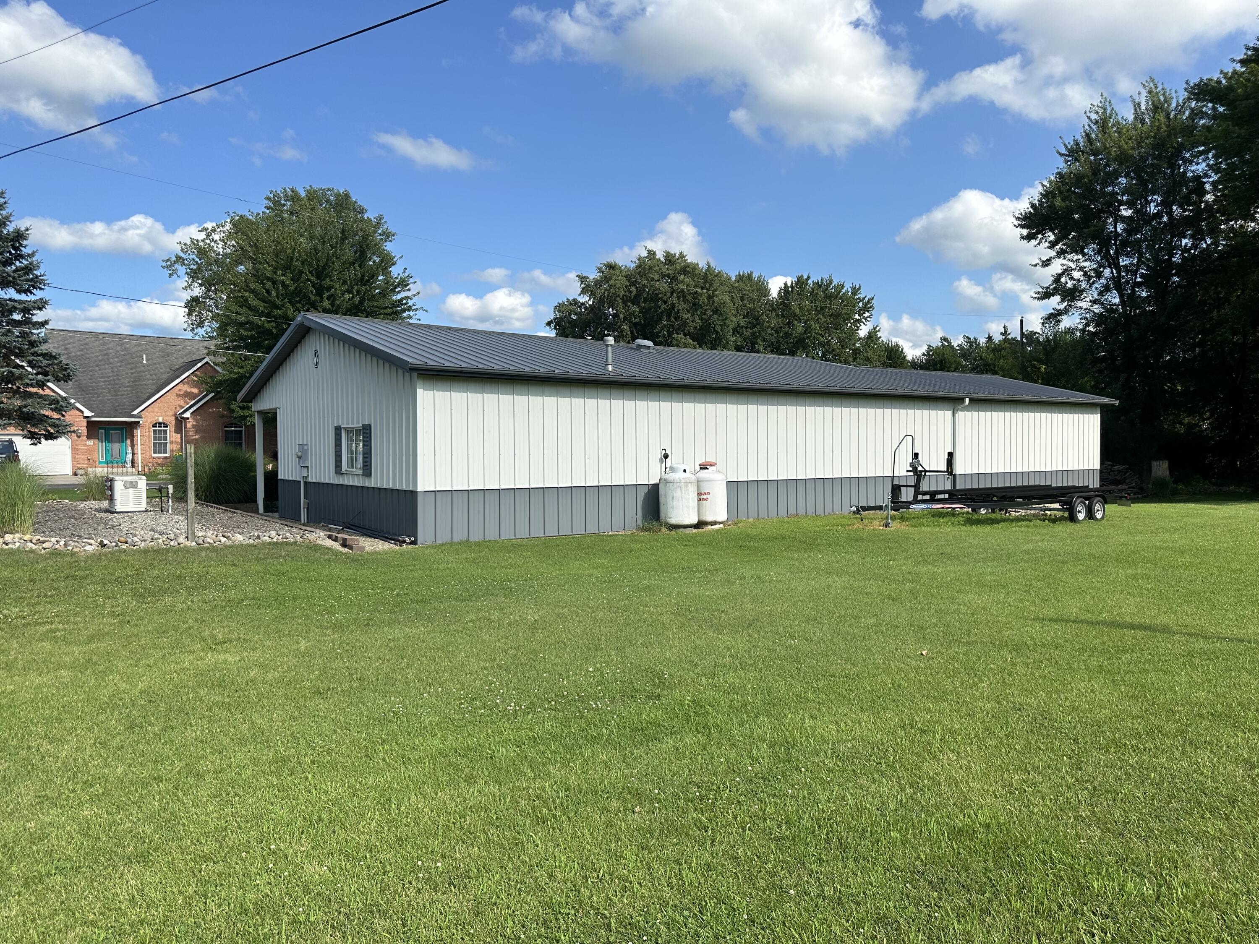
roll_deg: -1.0
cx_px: 630
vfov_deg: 56.8
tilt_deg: -1.3
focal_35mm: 24
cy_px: 472
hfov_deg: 71.6
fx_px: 873
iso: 80
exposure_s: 1/4184
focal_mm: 6.86
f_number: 1.78
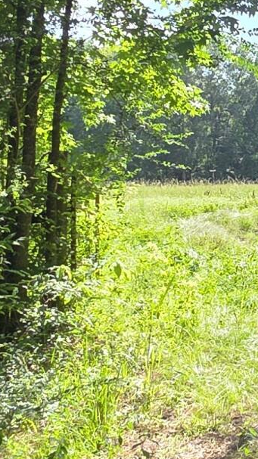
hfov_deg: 16.4
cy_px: 171
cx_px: 322
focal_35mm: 70
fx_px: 852
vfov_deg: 30.0
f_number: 1.9
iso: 40
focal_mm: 2.2
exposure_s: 1/670
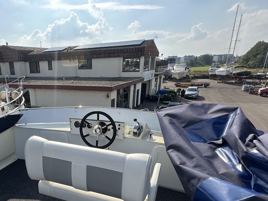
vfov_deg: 49.4
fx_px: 209
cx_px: 80
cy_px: 150
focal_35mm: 27
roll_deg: +1.3
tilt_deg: -21.2
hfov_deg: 62.9
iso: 50
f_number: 2.2
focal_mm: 2.22
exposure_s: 1/1642
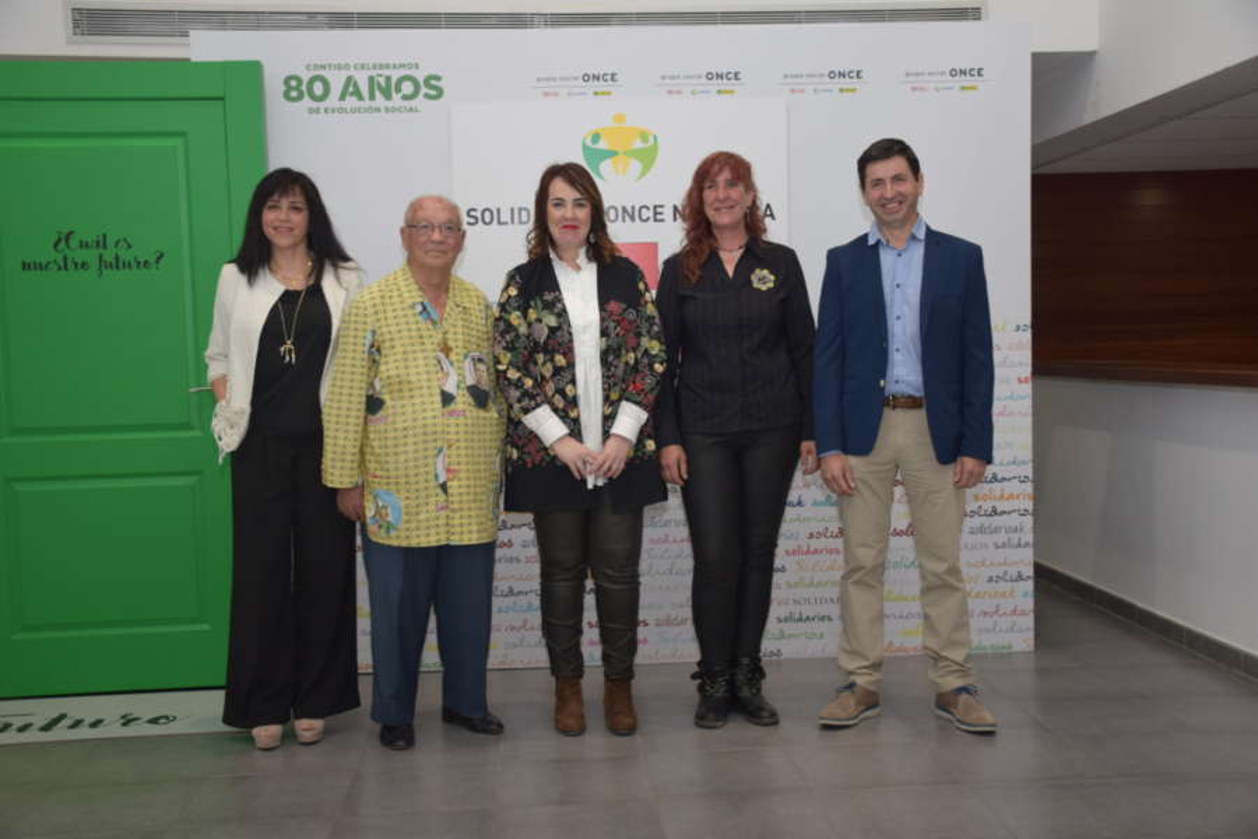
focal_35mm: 39
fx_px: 1363
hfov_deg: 49.6
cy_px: 420
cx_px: 629
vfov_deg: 34.2
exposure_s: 1/160
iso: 800
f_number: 3.8
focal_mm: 26
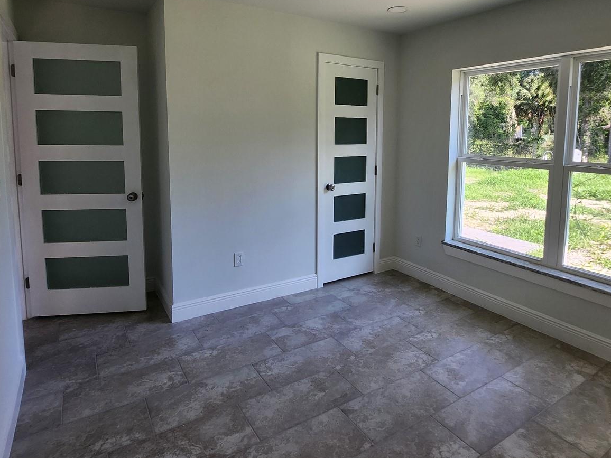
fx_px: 318
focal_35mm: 18
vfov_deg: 70.5
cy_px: 174
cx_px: 335
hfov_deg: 87.5
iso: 40
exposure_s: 1/120
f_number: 2.2
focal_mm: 1.7
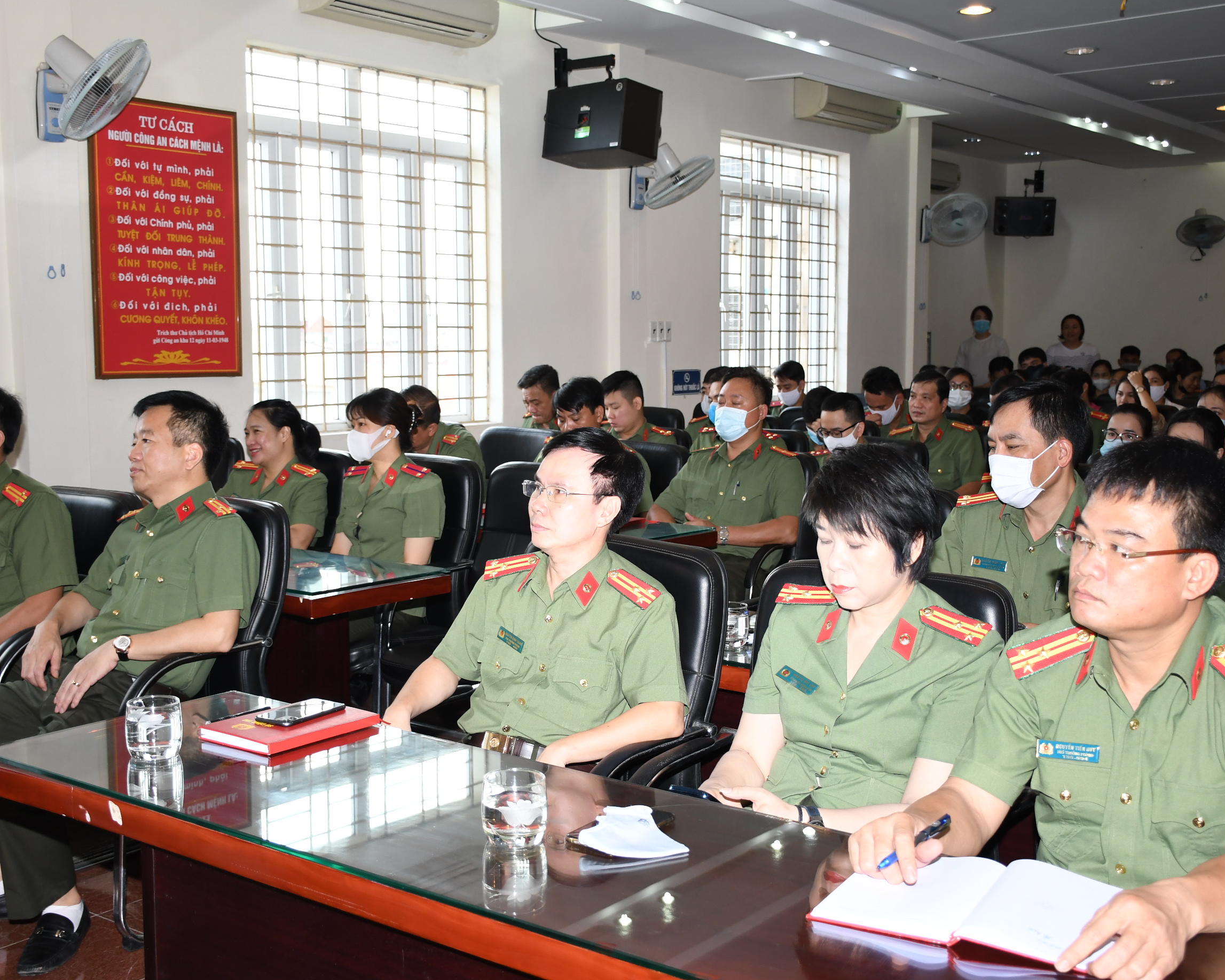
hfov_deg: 44.8
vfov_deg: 36.5
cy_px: 489
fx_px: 1486
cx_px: 624
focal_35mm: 41
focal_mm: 24
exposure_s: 1/200
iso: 500
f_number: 3.8
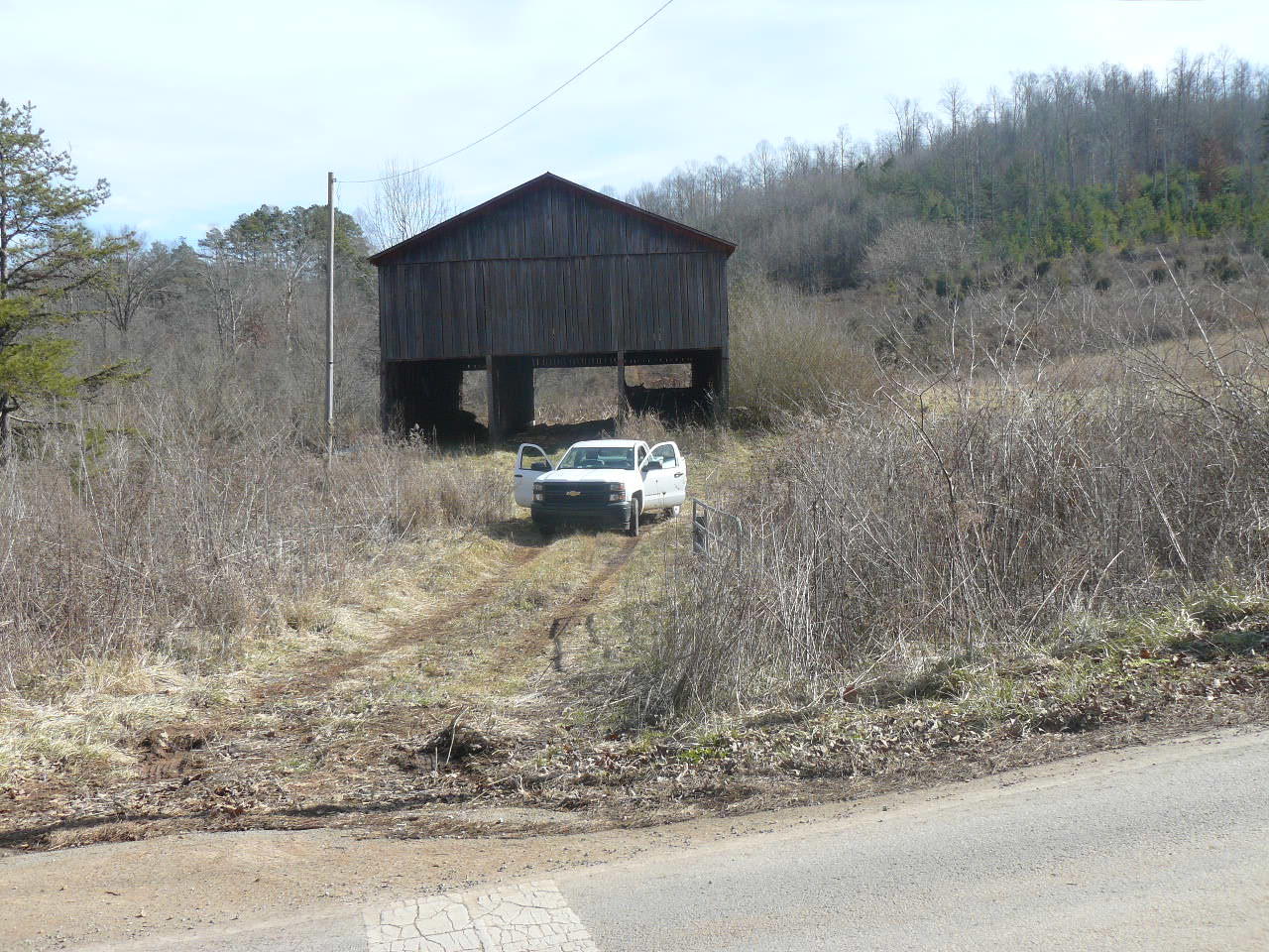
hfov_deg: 51.4
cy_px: 476
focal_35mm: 36
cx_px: 634
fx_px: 1320
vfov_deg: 39.7
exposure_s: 1/500
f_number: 4
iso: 100
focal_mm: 6
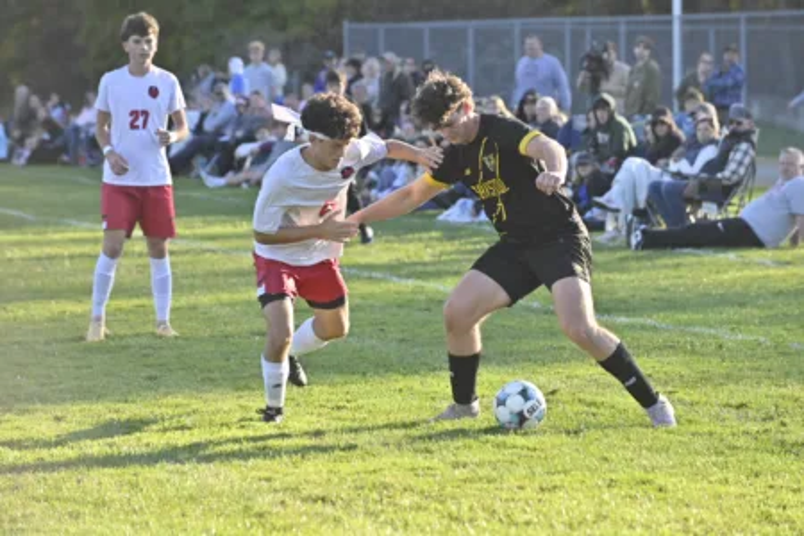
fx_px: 4020
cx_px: 402
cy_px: 268
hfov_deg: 11.4
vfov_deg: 7.6
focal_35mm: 180
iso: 2500
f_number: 6.3
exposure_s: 1/4000
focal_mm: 180
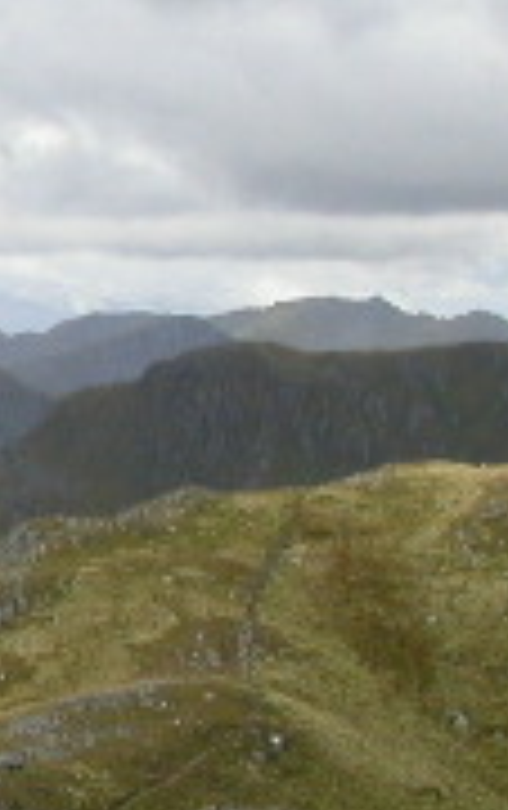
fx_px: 3158
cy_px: 536
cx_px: -872
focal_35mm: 143
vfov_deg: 14.6
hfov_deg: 8.2
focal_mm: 7.85
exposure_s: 1/243
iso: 100
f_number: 6.7
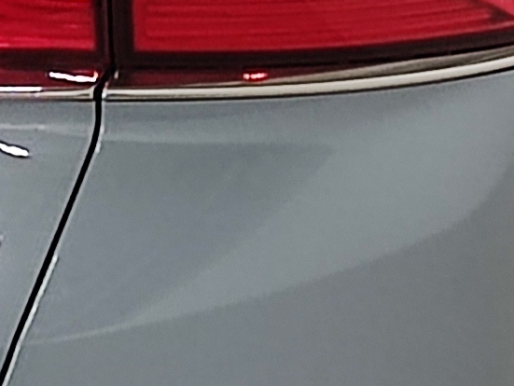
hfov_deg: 5.3
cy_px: 200
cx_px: 109
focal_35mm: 370
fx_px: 5498
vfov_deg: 4.0
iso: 192
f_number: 1.79
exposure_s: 1/50
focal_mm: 4.74
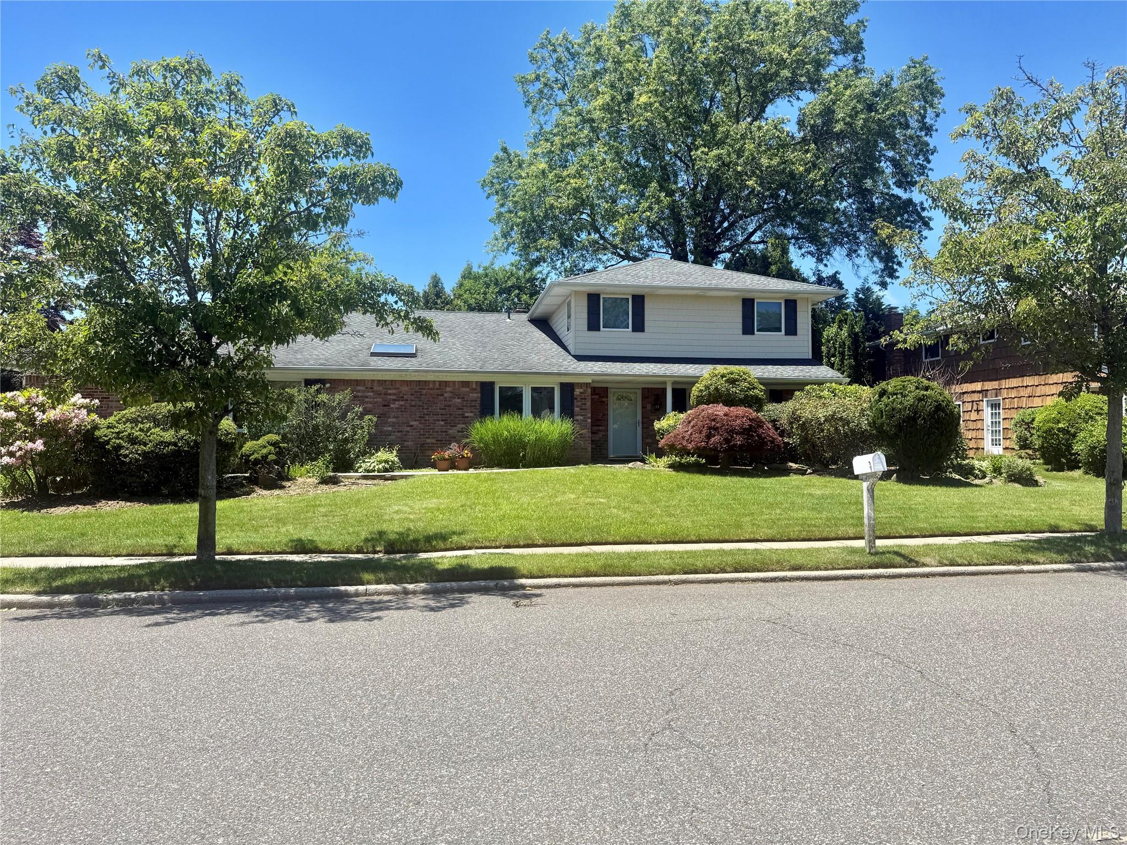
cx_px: 564
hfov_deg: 71.6
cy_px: 422
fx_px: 781
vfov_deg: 56.8
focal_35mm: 24
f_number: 1.78
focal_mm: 6.76
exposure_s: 1/3021
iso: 80
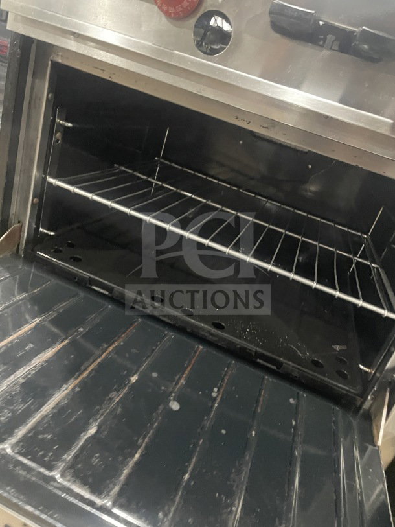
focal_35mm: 26
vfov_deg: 67.3
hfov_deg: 53.1
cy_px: 264
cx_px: 198
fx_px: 395
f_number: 1.6
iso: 800
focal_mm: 4.2
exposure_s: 1/30
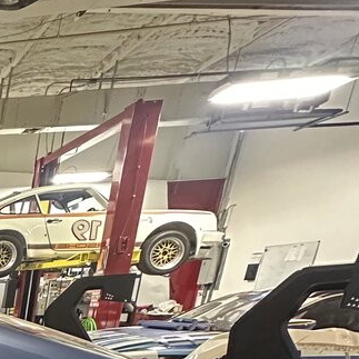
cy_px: 471
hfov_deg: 22.0
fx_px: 540
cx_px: -289
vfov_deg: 29.4
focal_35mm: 46
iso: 640
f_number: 2.2
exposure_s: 1/60
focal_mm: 2.22
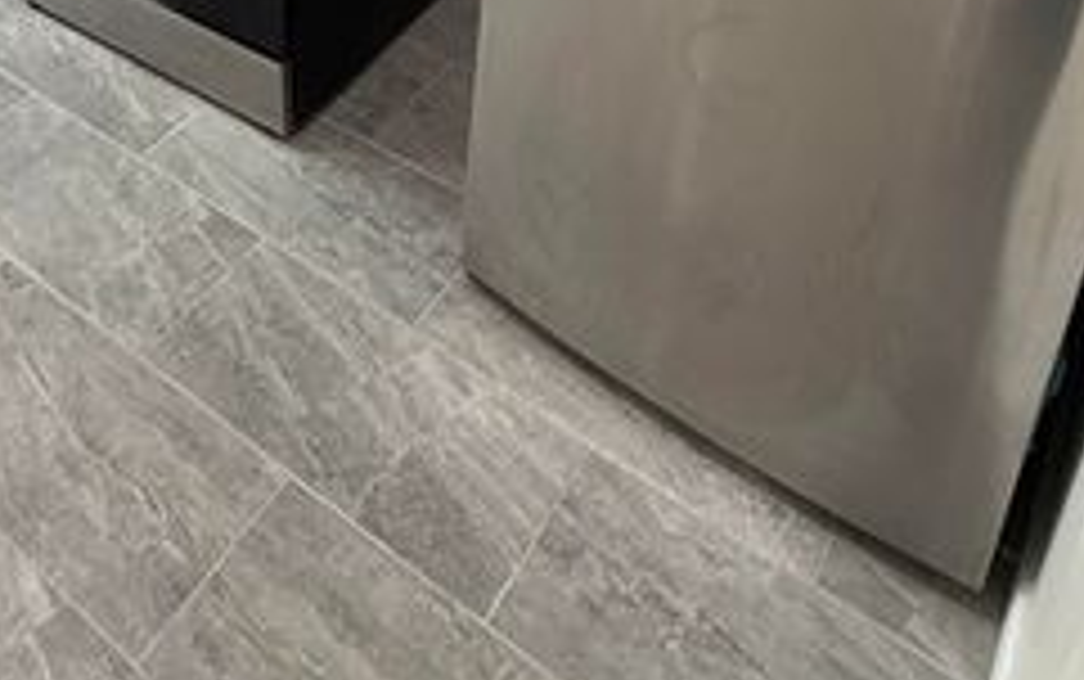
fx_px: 1212
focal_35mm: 41
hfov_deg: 46.5
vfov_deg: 25.0
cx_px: 274
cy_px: -299
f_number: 2.2
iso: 320
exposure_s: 1/120
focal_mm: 2.22
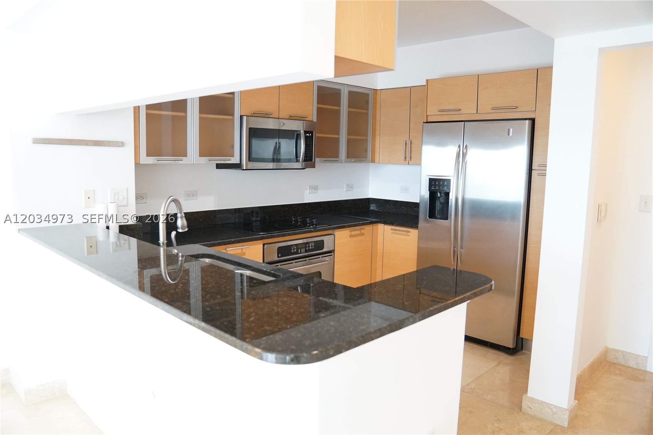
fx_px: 462
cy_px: 218
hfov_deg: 70.4
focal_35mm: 26
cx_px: 326
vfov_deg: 50.4
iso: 1600
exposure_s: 1/125
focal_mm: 17
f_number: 2.8
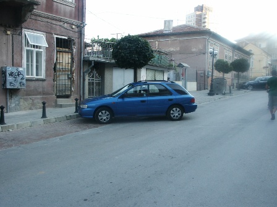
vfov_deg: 40.7
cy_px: 104
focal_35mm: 35
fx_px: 280
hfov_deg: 52.6
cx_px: 138
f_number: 3
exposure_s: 1/125
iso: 64
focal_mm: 7.2
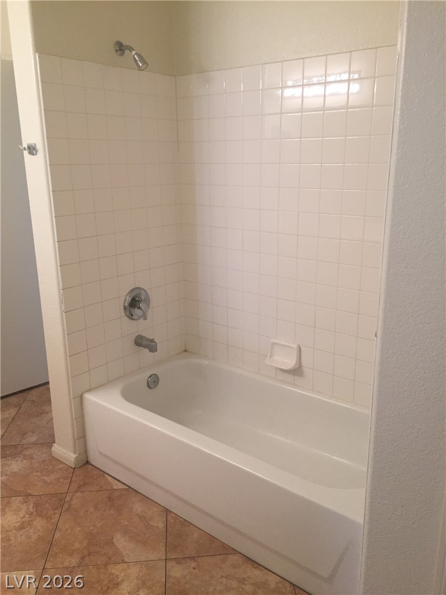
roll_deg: +0.3
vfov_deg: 61.7
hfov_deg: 48.2
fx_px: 498
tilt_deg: -15.7
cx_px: 223
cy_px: 298
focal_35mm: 29
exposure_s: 1/30
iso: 50
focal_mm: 4.15
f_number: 2.2
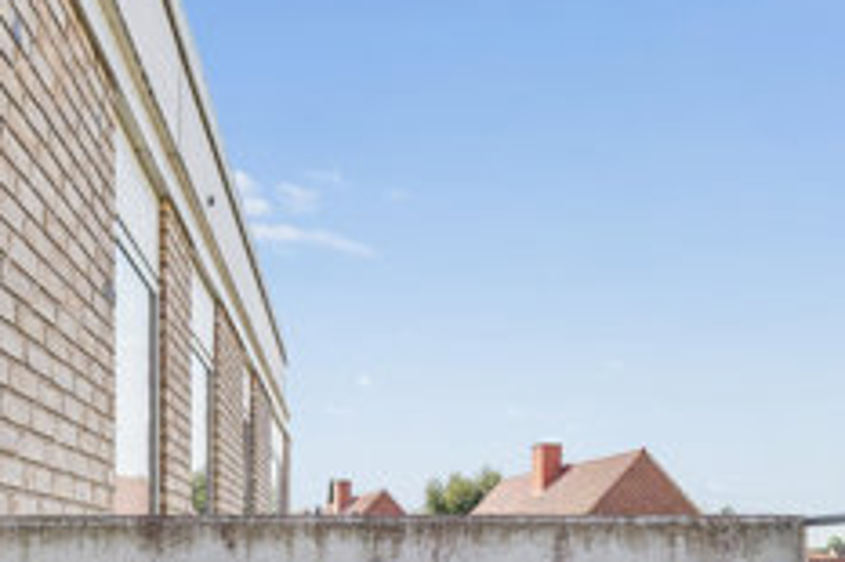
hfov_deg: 36.2
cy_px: 596
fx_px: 1290
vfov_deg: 23.3
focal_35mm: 55
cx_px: 363
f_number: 8
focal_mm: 16
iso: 200
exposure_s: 1/250
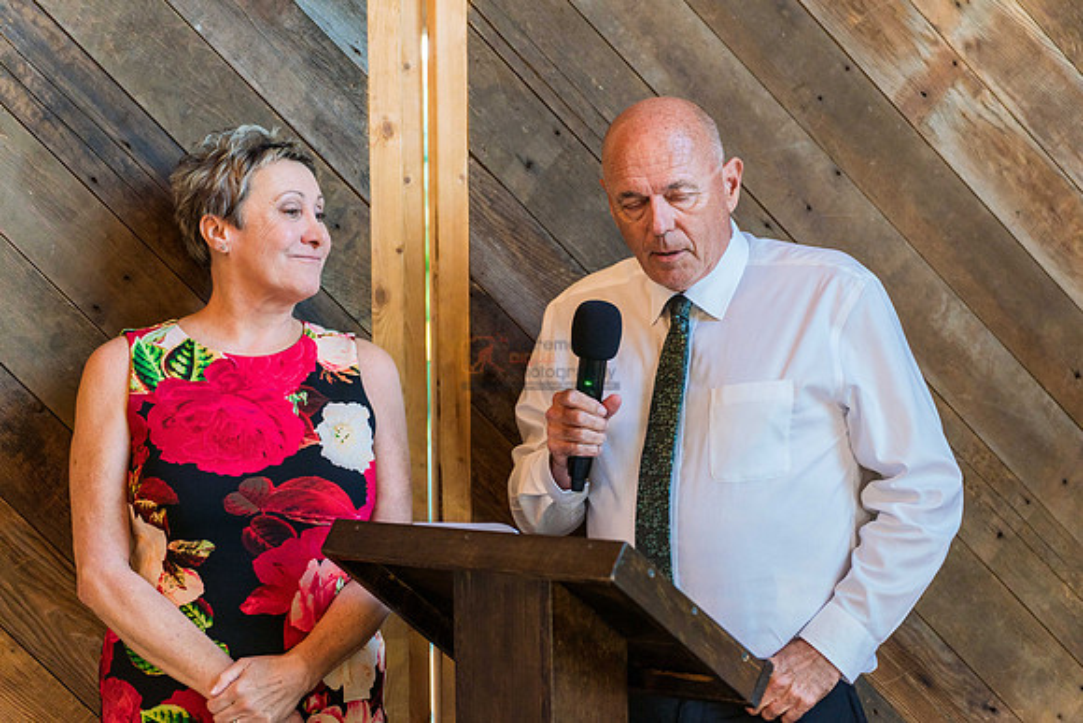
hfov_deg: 22.4
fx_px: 2738
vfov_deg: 15.0
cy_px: 362
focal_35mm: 91
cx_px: 542
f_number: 2.8
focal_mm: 91
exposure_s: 1/400
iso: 1000
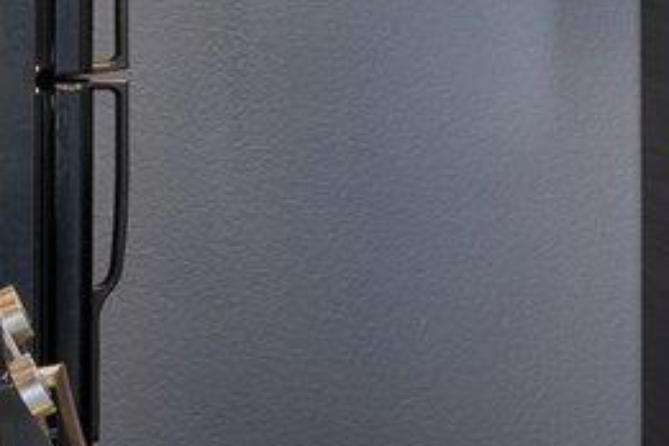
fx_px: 2044
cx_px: 1640
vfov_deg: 12.1
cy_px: -124
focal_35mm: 110
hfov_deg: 13.3
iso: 400
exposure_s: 1/4
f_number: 8
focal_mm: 14
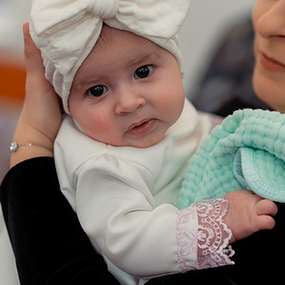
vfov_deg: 15.8
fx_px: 1025
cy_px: 154
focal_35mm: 110
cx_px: 142
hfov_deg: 15.8
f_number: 2.8
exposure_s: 1/250
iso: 1600
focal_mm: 85
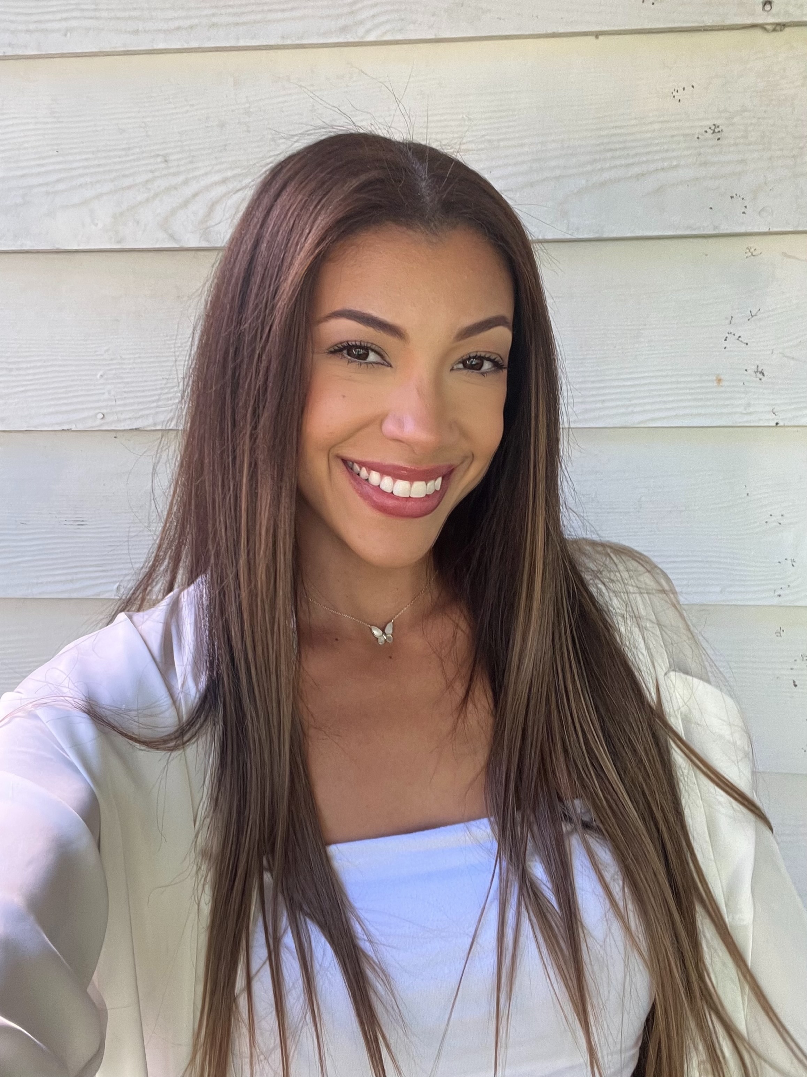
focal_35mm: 30
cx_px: 404
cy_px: 538
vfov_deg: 60.0
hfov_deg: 46.8
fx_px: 933
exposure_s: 1/60
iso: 125
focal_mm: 2.71
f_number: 2.2
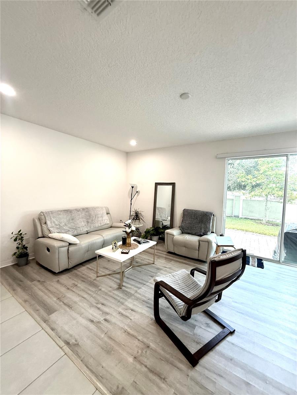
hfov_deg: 85.7
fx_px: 160
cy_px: 198
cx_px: 148
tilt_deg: -1.7
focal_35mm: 14
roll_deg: -1.2
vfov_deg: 102.1
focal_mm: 2.22
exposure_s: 1/60
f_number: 2.2
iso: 200
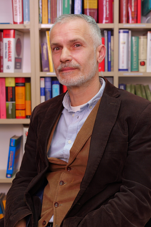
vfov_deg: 33.4
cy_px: 114
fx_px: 377
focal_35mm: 60
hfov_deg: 22.6
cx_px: 76
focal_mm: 60
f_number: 5.6
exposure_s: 1/100
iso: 1600
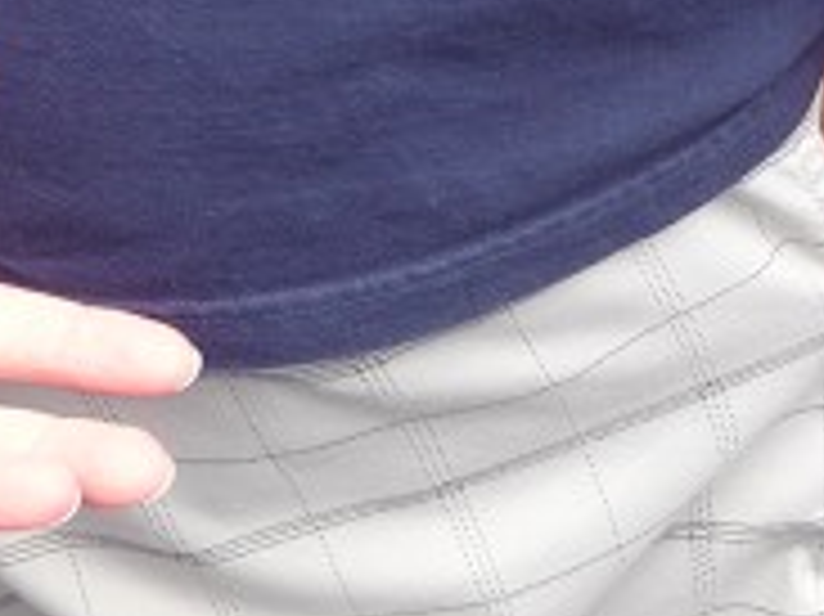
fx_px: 2926
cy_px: 375
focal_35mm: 123
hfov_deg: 15.9
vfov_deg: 12.0
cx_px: 149
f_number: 4.1
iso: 100
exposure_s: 1/80
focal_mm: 7.6
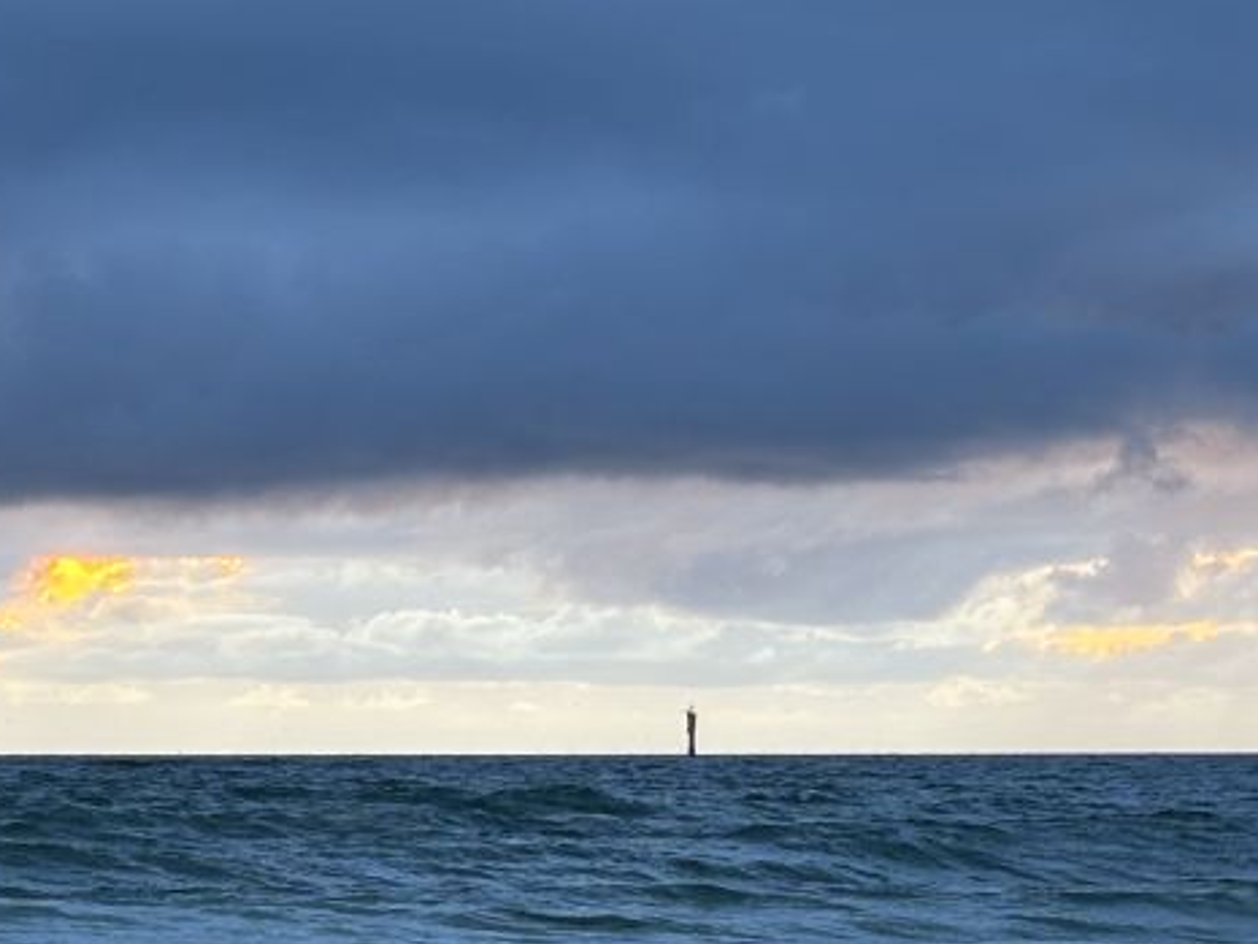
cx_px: 265
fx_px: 5198
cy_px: 857
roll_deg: -0.1
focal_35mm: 143
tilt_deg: -0.4
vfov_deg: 10.3
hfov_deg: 13.7
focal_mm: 5.96
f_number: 1.6
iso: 50
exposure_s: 1/71
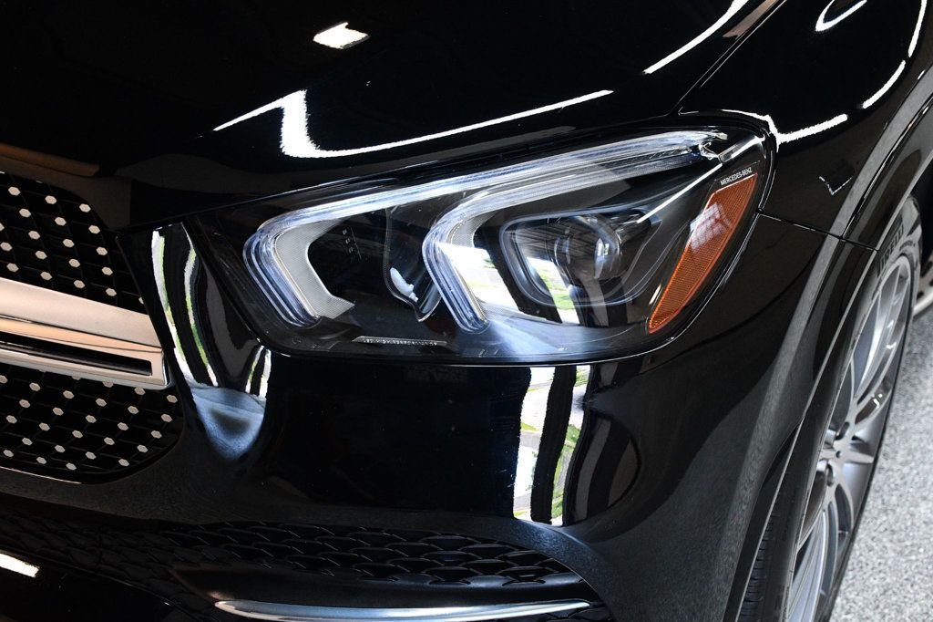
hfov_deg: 41.1
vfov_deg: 28.1
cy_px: 311
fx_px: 1244
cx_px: 466
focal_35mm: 48
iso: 2000
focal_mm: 32
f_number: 4
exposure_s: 1/125
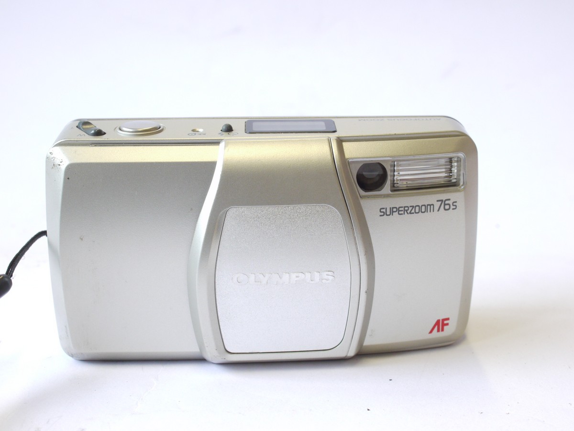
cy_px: 216
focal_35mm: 60
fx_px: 995
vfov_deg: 24.4
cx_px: 287
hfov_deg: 32.2
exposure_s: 1/80
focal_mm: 30
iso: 800
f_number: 8
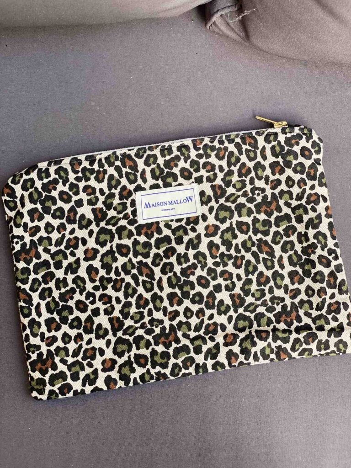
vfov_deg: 36.8
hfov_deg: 28.0
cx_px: 176
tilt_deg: -84.7
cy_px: 234
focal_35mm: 52
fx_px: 703
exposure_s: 1/122
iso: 32
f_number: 2
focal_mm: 6
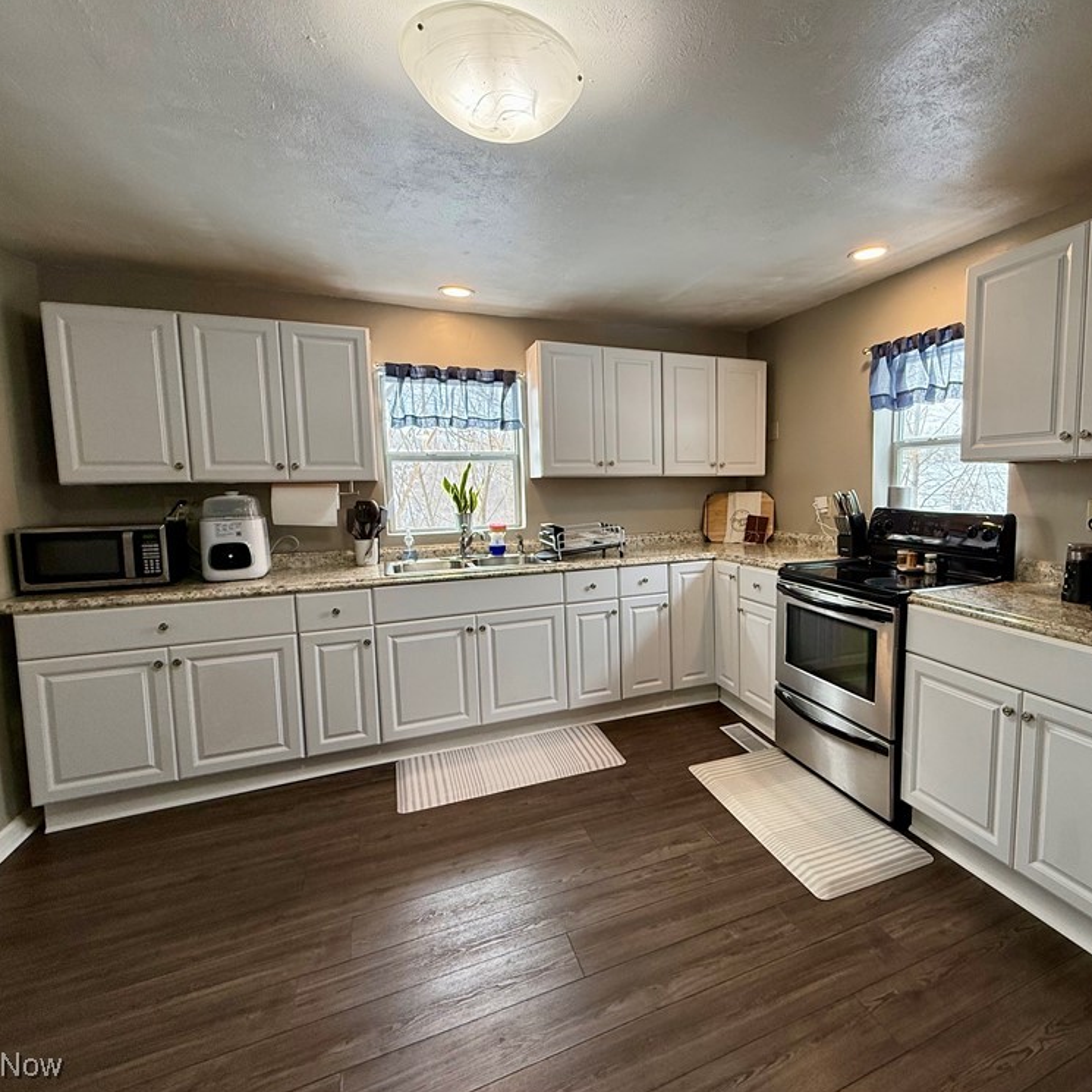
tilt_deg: -5.4
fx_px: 607
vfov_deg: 84.0
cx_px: 668
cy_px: 535
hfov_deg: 82.7
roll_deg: +0.4
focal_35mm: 17
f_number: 2.2
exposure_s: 1/120
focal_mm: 2.22
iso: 160
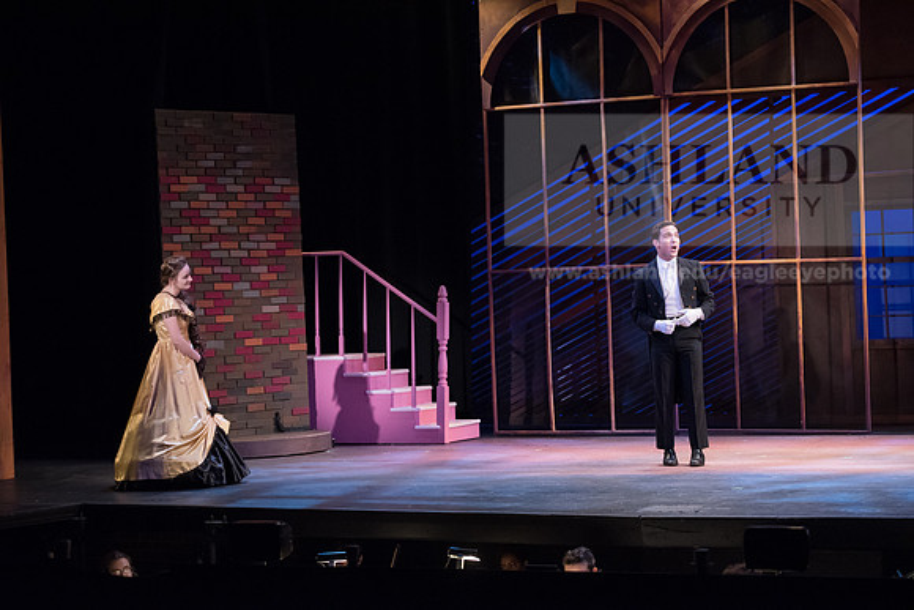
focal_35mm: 92
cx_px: 457
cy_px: 305
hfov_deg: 22.1
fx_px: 2336
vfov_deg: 14.9
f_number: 3.2
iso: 4000
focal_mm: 92
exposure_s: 1/320
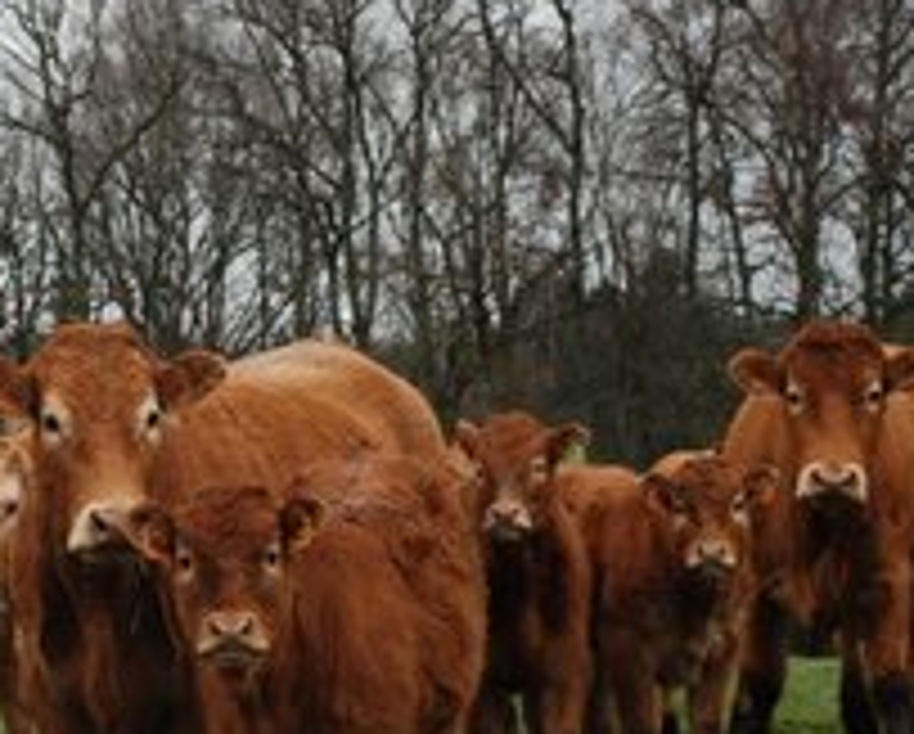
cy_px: 590
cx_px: 167
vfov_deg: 9.6
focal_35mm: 161
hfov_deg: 11.9
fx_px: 4361
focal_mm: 58
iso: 250
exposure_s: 1/200
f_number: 5.6
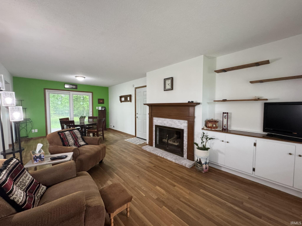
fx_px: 122
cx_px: 151
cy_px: 113
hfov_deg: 102.1
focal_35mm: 14
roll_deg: -1.1
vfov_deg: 85.7
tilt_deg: -1.9
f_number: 2.2
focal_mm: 2.22
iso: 320
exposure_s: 1/60
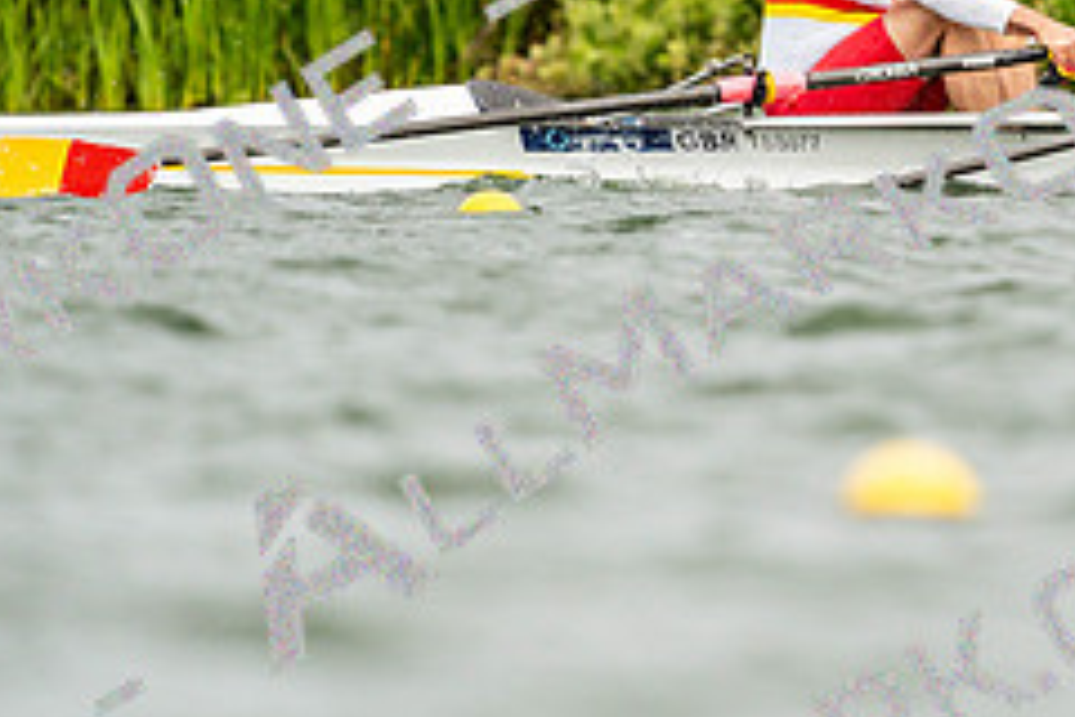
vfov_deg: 1.0
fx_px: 43206
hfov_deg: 1.4
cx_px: 1165
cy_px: -20
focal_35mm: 1447
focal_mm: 600
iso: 640
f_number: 6.3
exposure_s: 1/2000
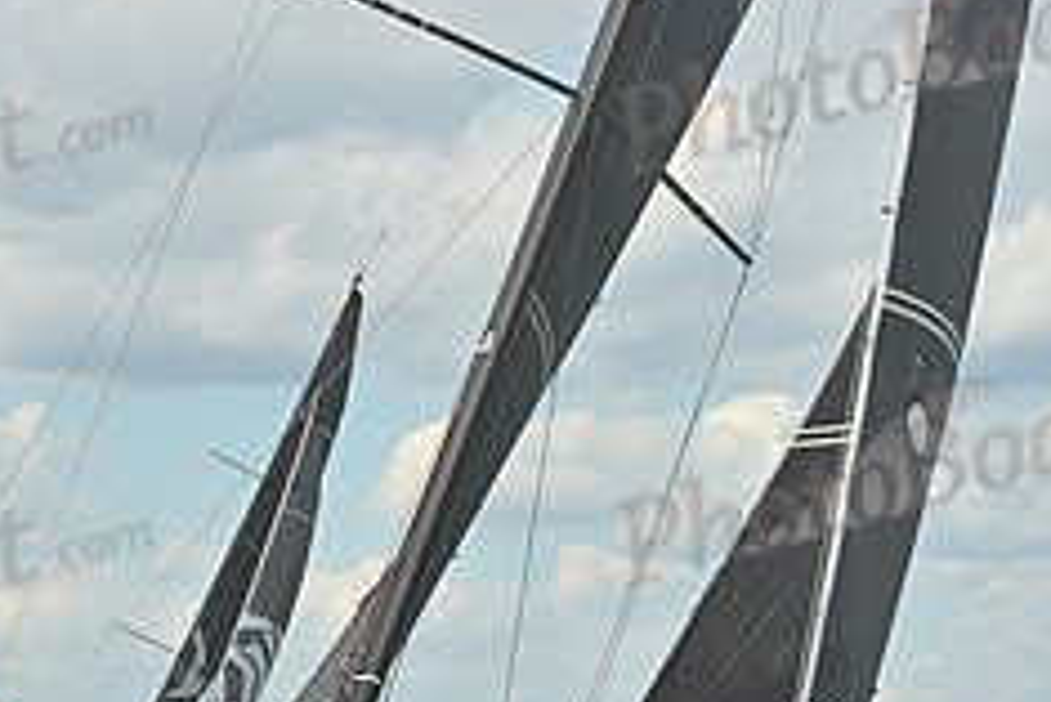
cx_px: 389
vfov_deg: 6.8
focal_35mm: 202
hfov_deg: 10.2
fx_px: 5901
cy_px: 767
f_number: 9
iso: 320
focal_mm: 82
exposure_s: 1/1250
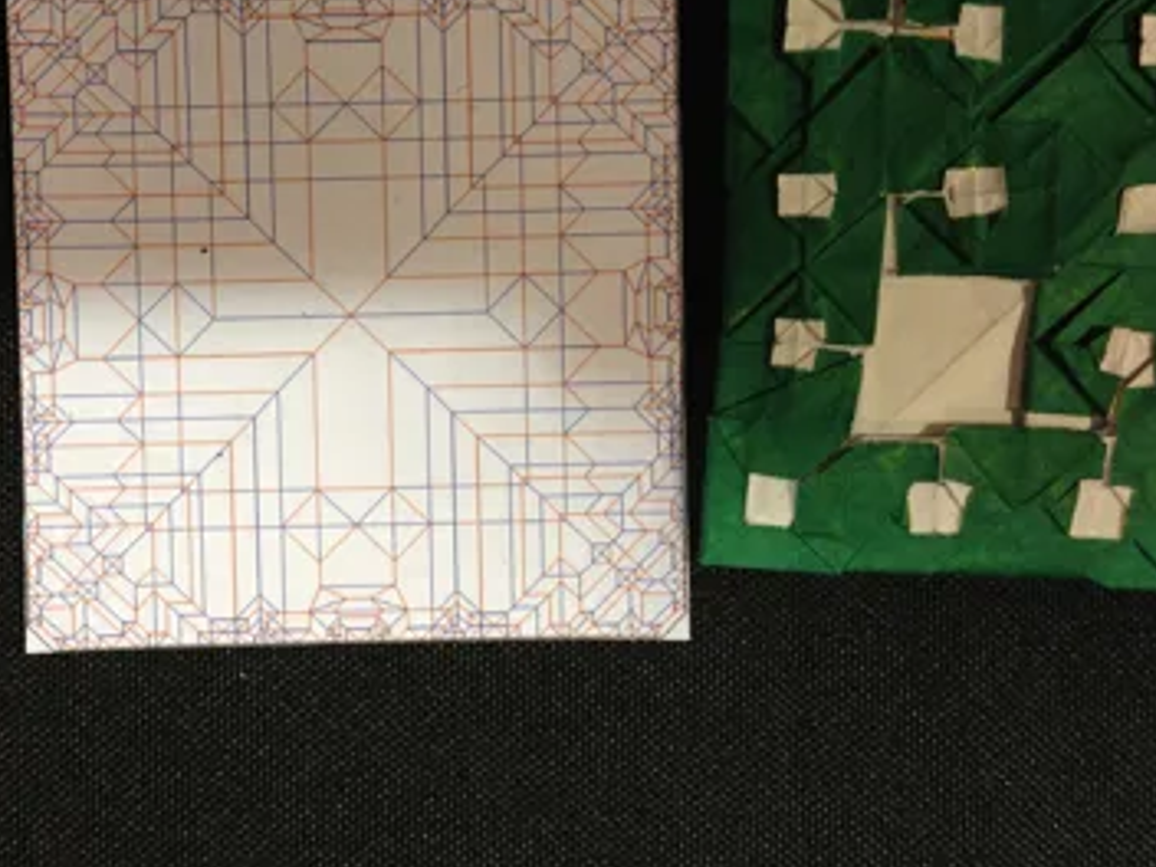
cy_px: 407
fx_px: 1503
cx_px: 460
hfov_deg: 41.9
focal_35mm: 45
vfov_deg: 32.2
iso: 64
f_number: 2.4
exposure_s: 1/60
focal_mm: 4.13
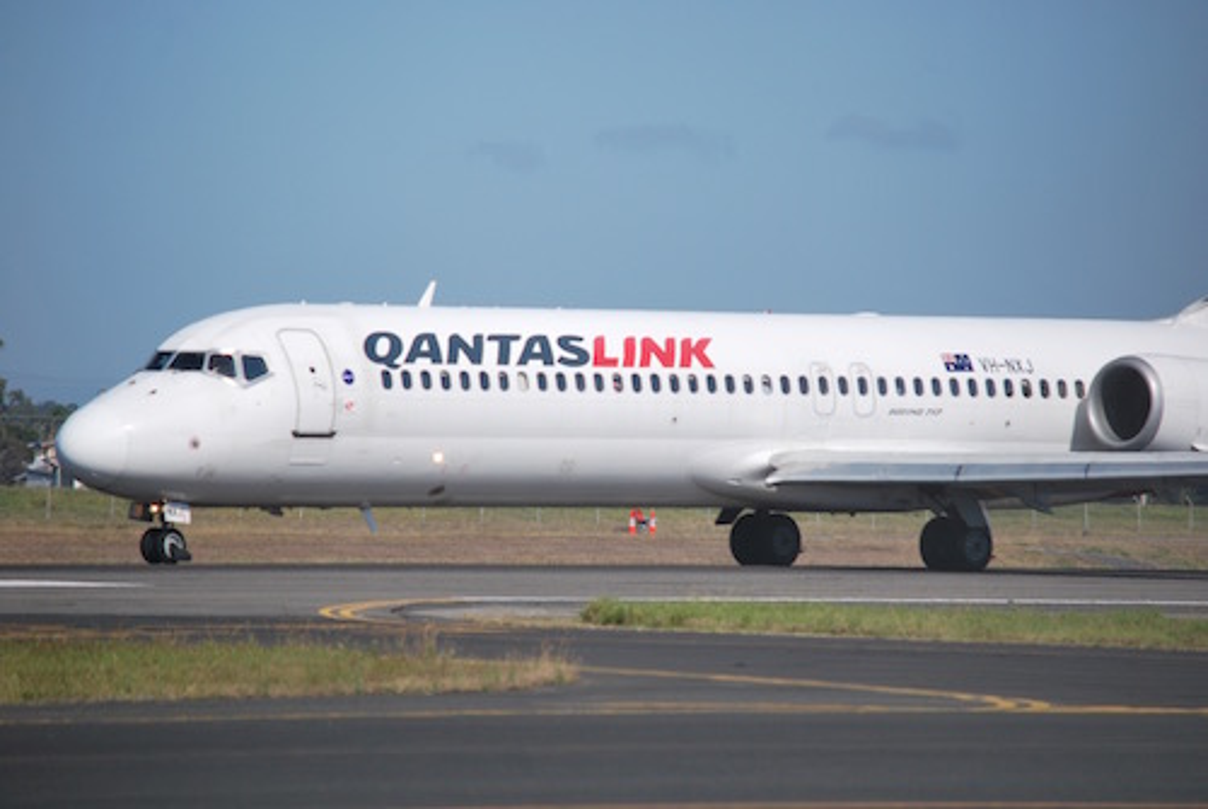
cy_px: 404
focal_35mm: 330
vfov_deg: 4.2
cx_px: 604
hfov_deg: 6.2
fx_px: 11090
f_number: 5.3
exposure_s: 1/2000
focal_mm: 220
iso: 200
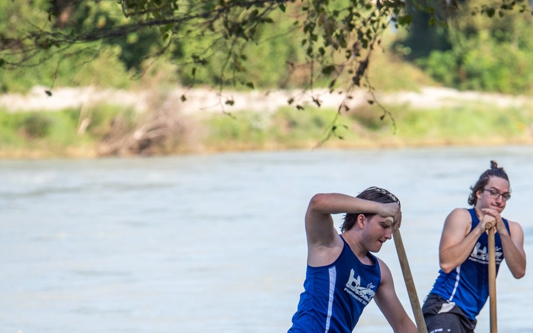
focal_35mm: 382
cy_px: 322
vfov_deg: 3.4
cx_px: 407
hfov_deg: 5.5
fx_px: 5550
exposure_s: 1/1250
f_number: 4.5
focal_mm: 200
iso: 200
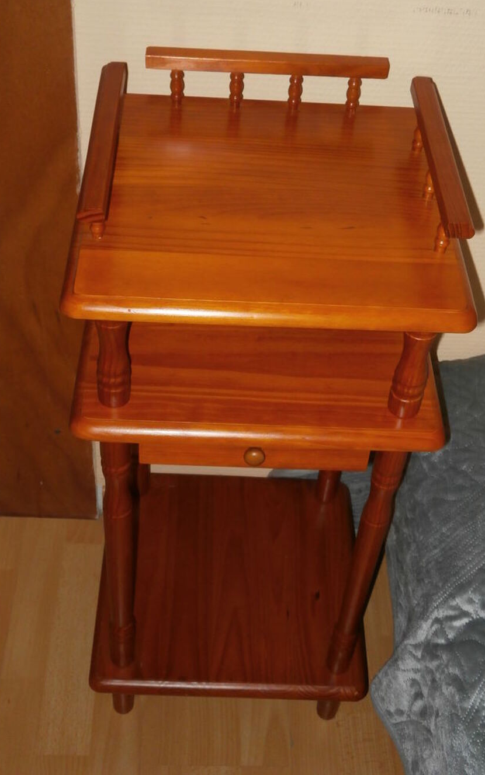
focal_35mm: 50
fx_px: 1057
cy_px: 387
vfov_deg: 40.3
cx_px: 237
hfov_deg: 25.8
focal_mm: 8.3
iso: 200
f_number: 3.4
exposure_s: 1/40
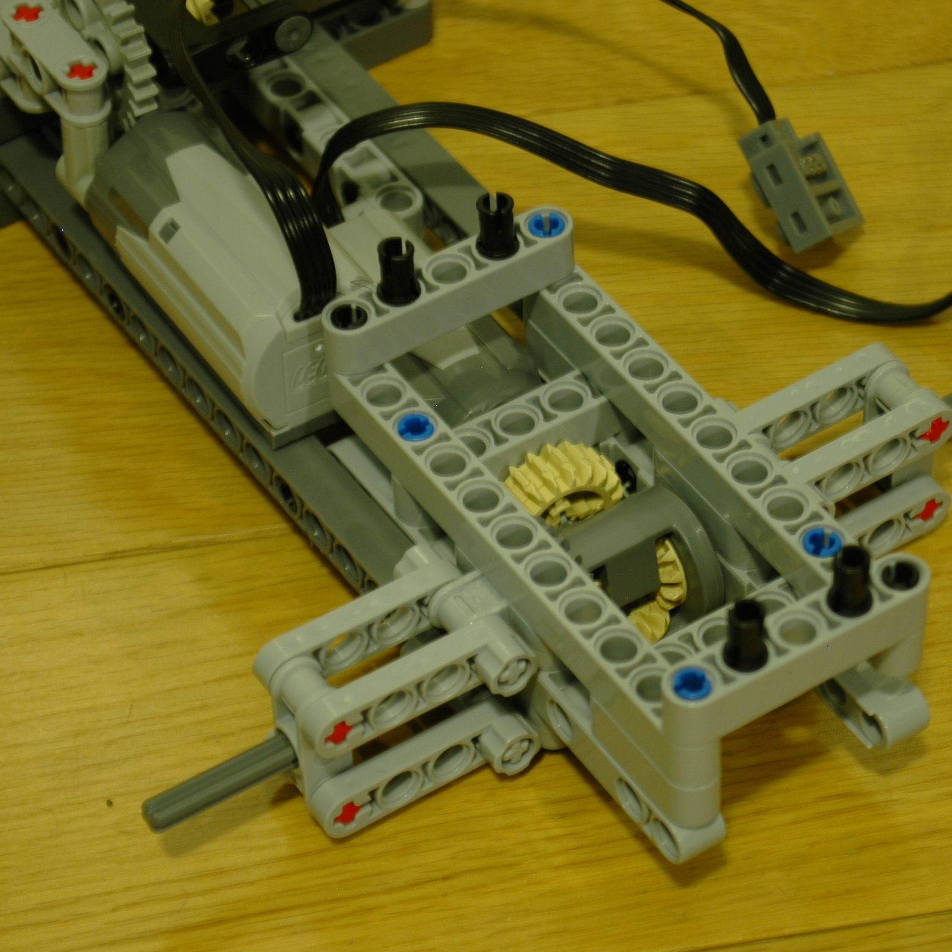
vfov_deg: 14.3
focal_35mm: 122
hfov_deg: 14.3
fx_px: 3788
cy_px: 501
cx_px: 570
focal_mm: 55
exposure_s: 1
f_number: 5.6
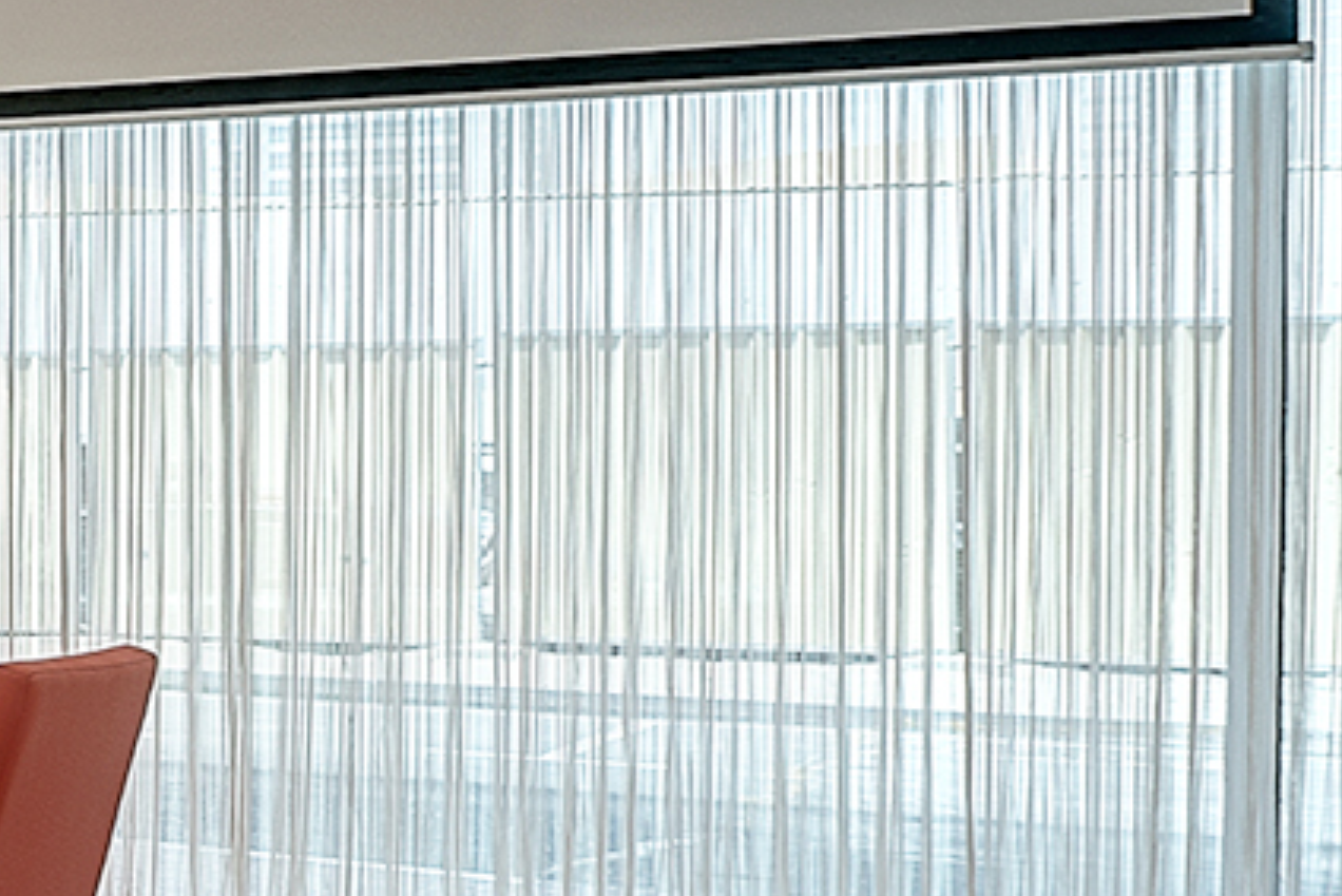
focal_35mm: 78
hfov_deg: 12.7
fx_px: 2908
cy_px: 320
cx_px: -2386
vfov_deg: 17.5
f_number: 8
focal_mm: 14
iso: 80
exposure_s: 1/10
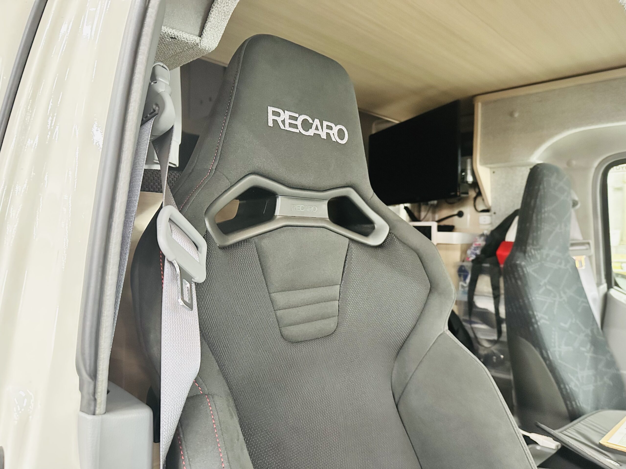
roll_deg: +0.1
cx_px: 313
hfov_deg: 71.6
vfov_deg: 56.8
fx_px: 434
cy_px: 234
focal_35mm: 24
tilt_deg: +0.0
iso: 1000
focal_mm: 6.86
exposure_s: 1/40
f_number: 1.78
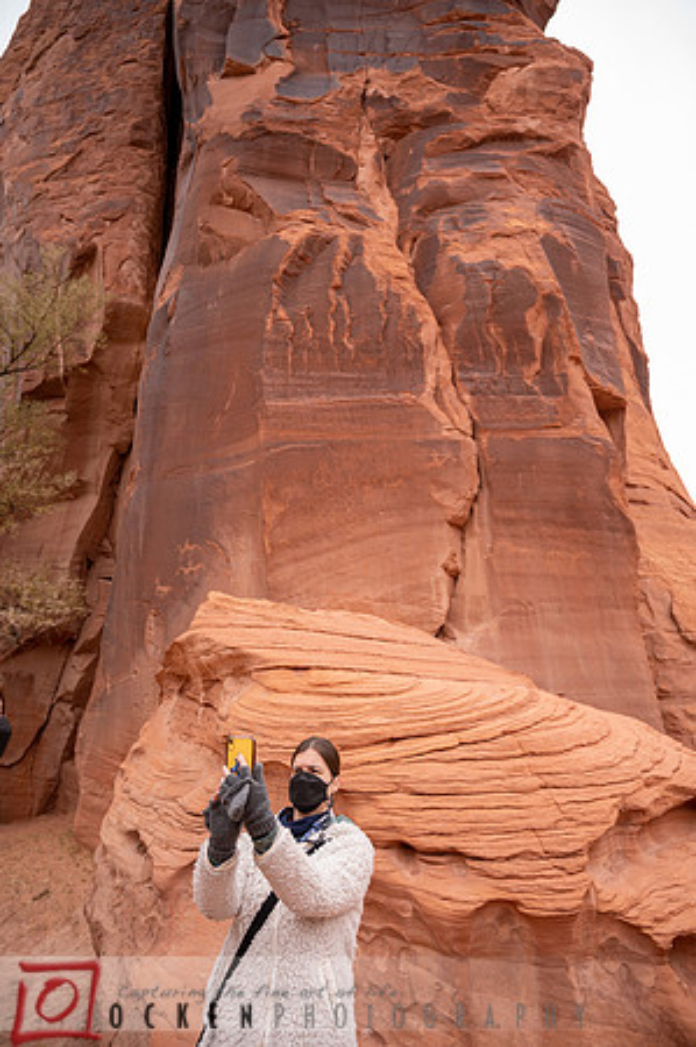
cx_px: 348
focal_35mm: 26
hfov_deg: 50.3
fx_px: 741
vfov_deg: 70.5
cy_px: 524
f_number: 4
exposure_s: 1/500
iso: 400
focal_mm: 25.5
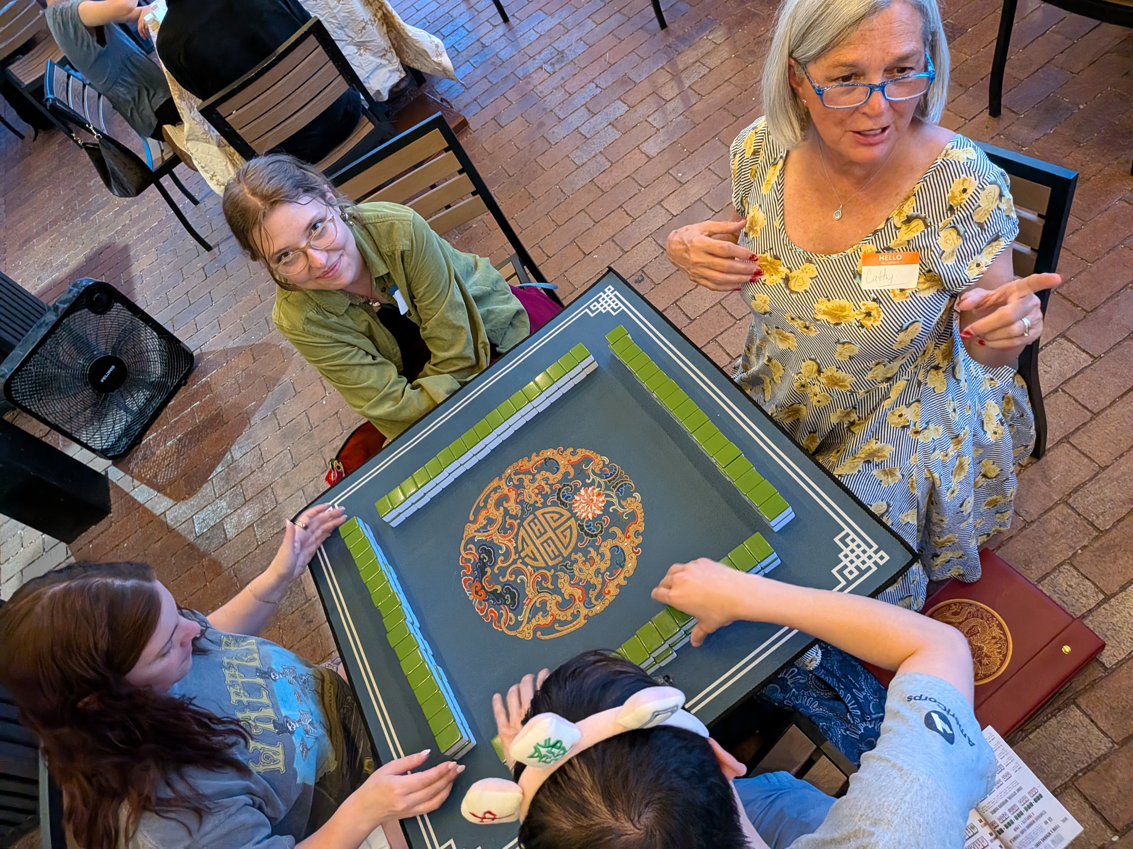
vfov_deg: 56.8
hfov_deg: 71.6
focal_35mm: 24
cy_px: 424
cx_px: 566
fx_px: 786
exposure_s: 1/120
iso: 1802
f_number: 1.7
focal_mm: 4.53
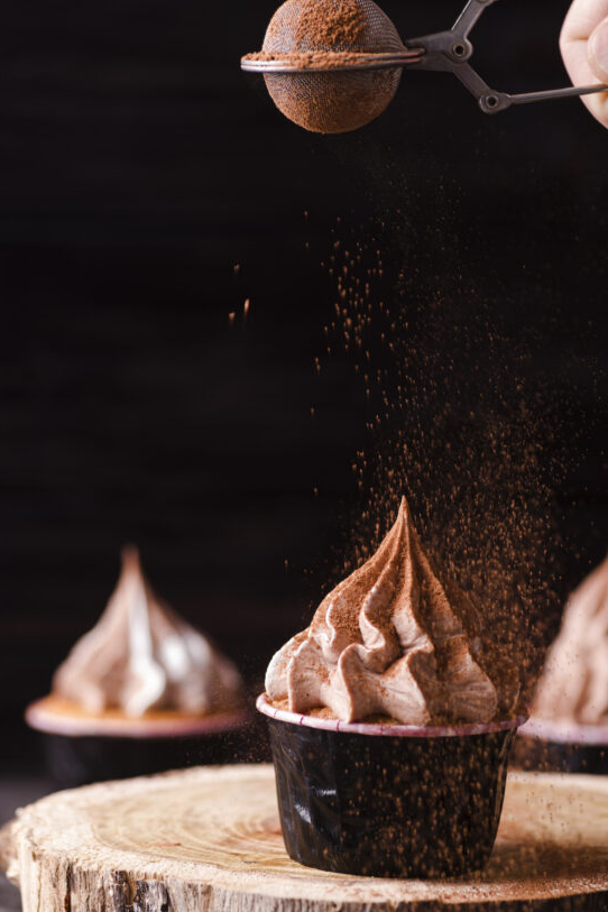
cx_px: 352
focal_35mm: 126
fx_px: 3192
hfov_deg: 10.9
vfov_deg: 16.3
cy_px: 483
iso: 100
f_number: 4.5
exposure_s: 1/80
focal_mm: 100
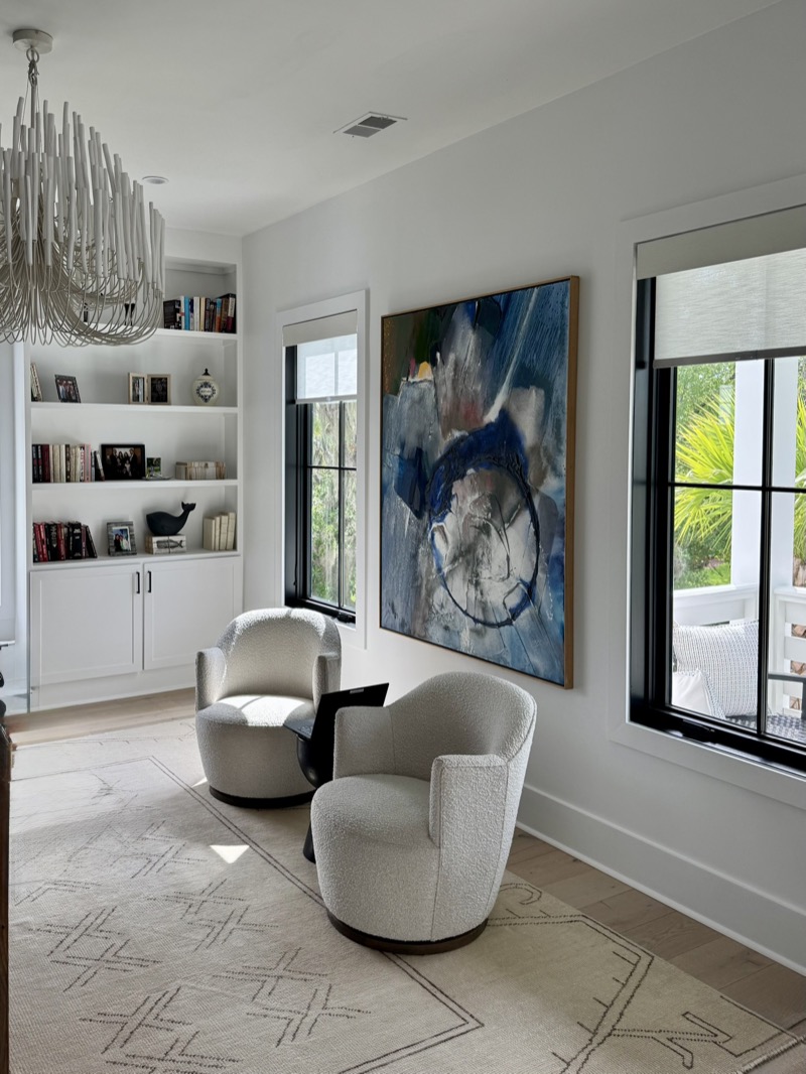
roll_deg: +0.2
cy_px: 537
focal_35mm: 24
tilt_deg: -1.0
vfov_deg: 71.6
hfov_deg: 56.8
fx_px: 745
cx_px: 403
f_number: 1.78
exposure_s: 1/394
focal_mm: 6.76
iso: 80
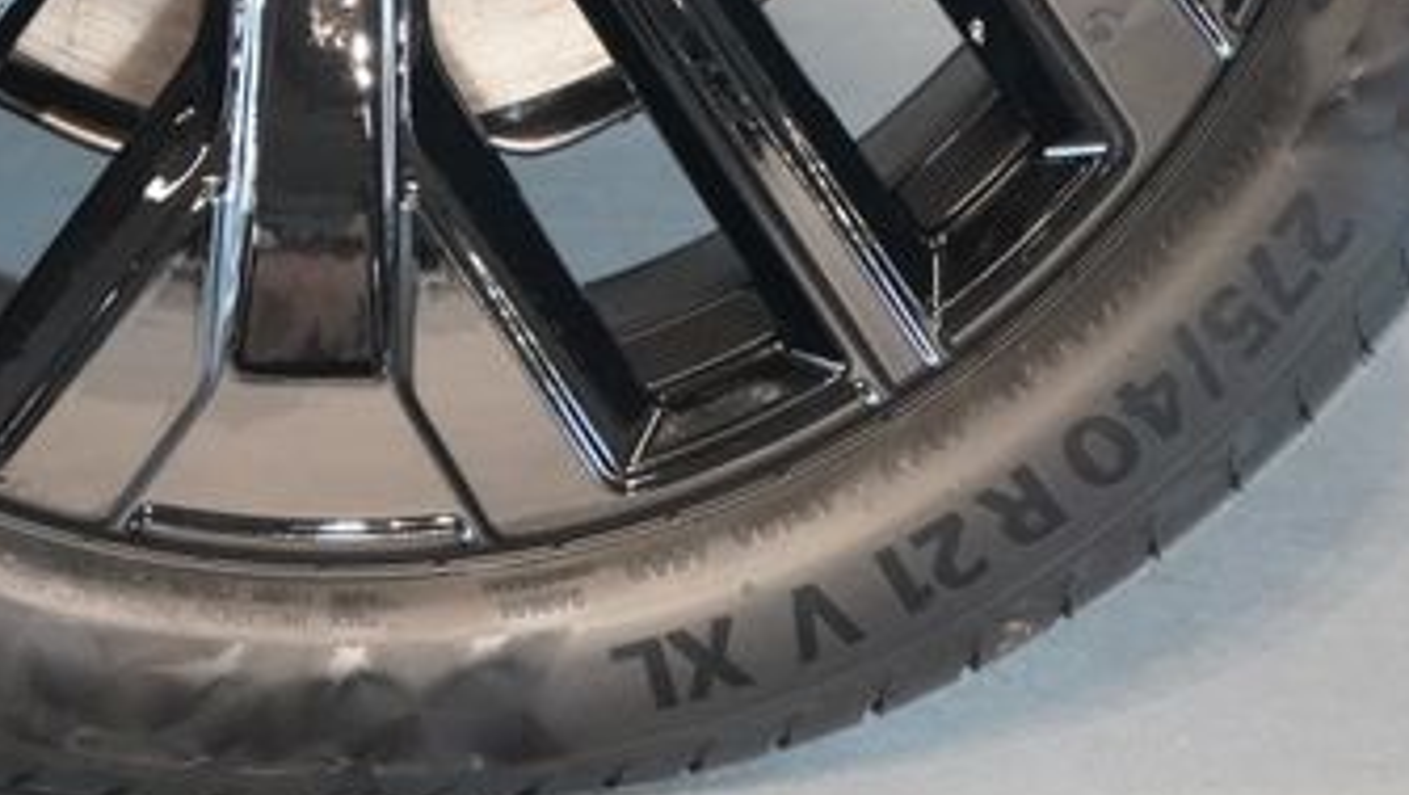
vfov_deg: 5.4
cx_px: 320
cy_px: -503
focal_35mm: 224
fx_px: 8375
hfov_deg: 9.6
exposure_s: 1/125
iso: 12800
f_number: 5.6
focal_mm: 70
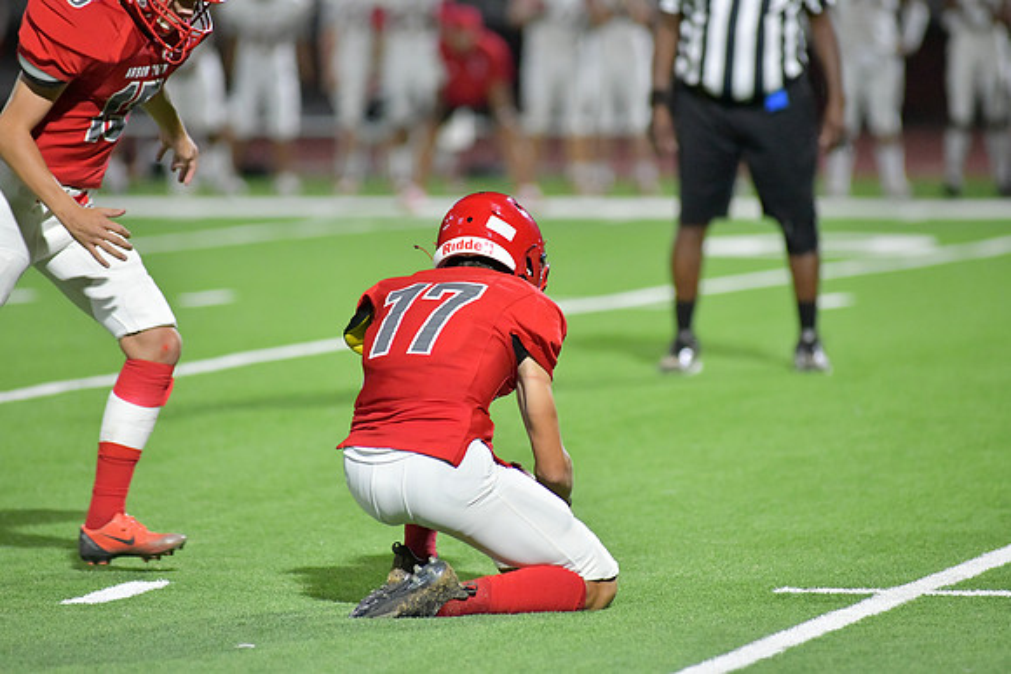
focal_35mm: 300
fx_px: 8427
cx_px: 506
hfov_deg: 6.9
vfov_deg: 4.6
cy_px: 337
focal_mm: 300
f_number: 4
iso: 10000
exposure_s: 1/1250
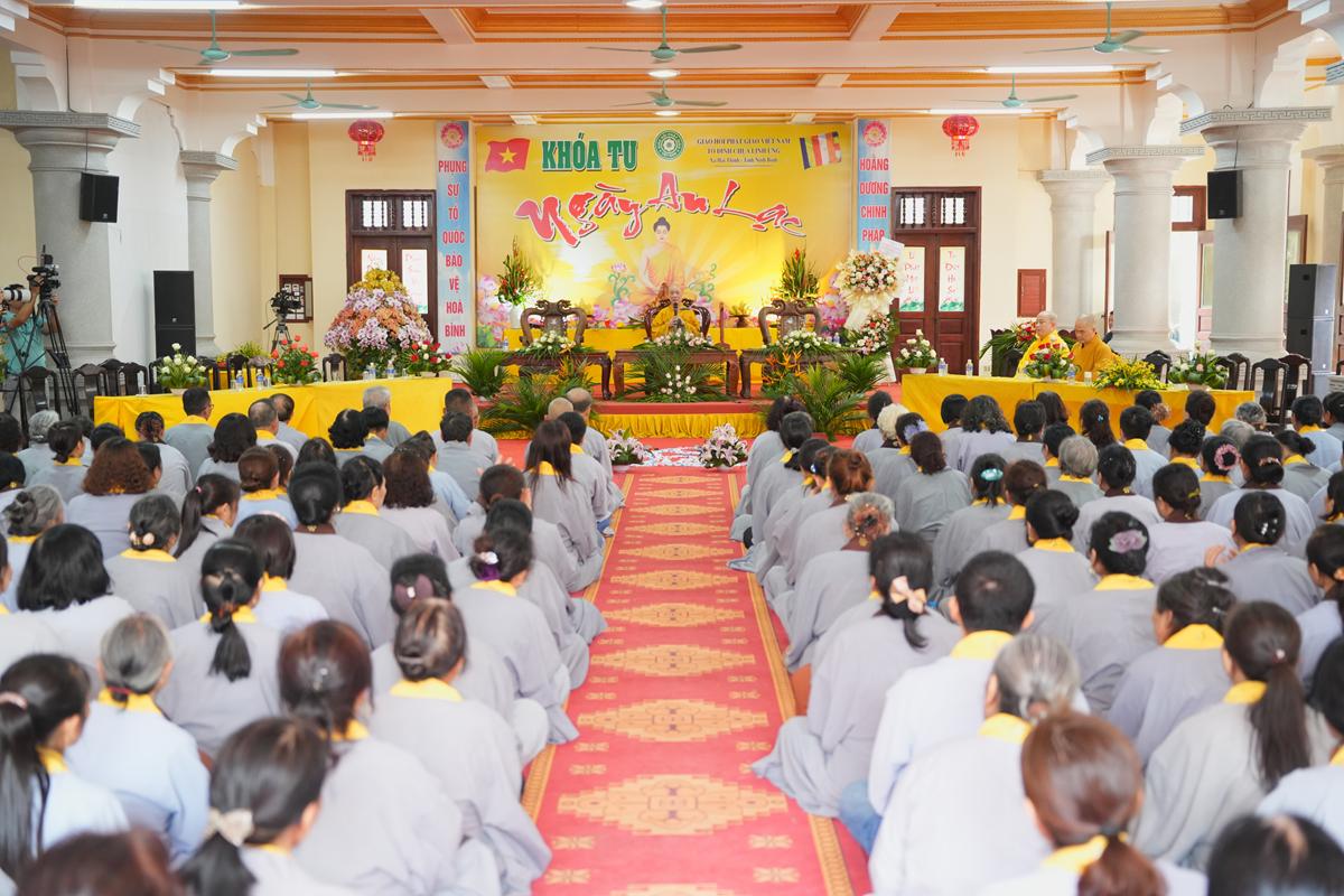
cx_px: 672
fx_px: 1773
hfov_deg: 41.5
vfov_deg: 28.4
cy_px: 448
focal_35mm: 48
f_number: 2.8
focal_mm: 47.5
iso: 2500
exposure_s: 1/200
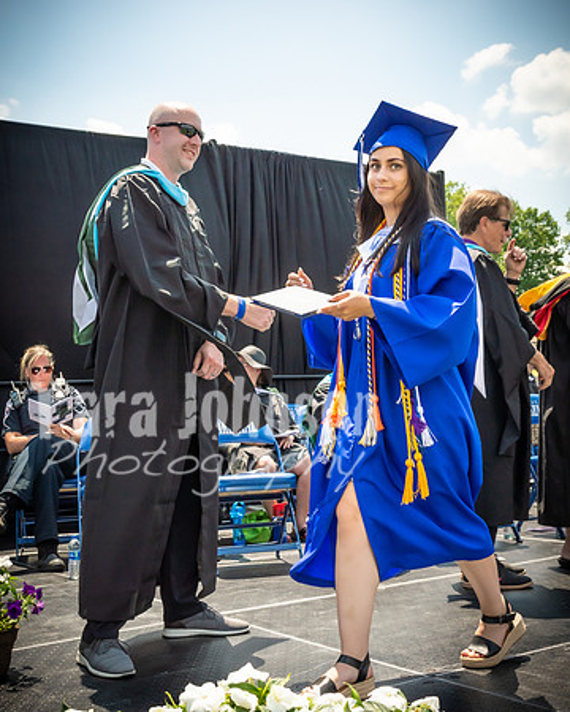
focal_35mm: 47
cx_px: 285
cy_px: 356
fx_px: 981
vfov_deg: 39.9
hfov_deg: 32.4
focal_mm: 22
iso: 200
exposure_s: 1/800
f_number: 7.1
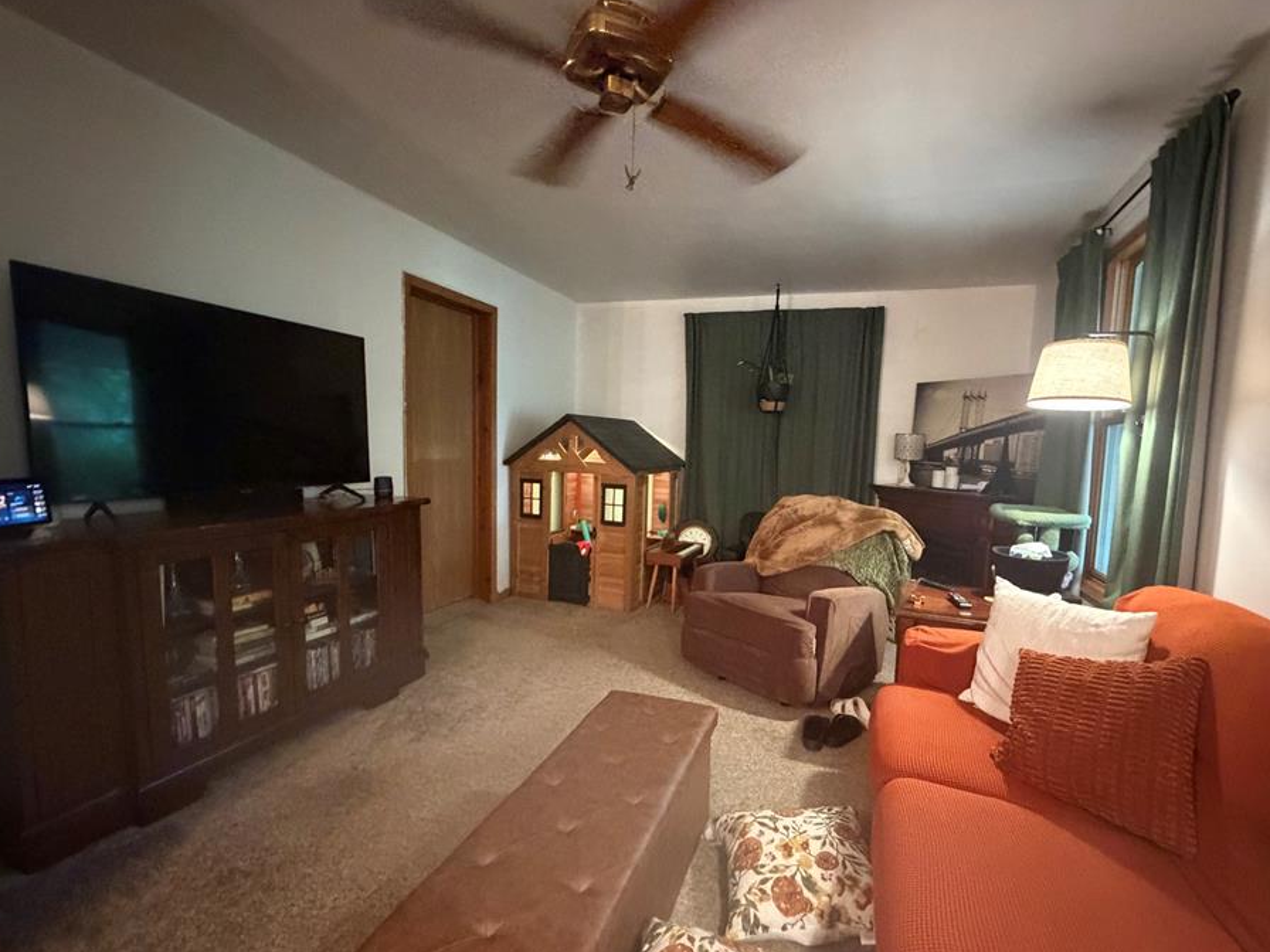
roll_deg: -2.4
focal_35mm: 16
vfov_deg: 78.0
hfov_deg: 94.3
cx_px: 680
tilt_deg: -5.8
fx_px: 587
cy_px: 504
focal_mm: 2.22
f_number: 2.2
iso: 1600
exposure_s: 1/40
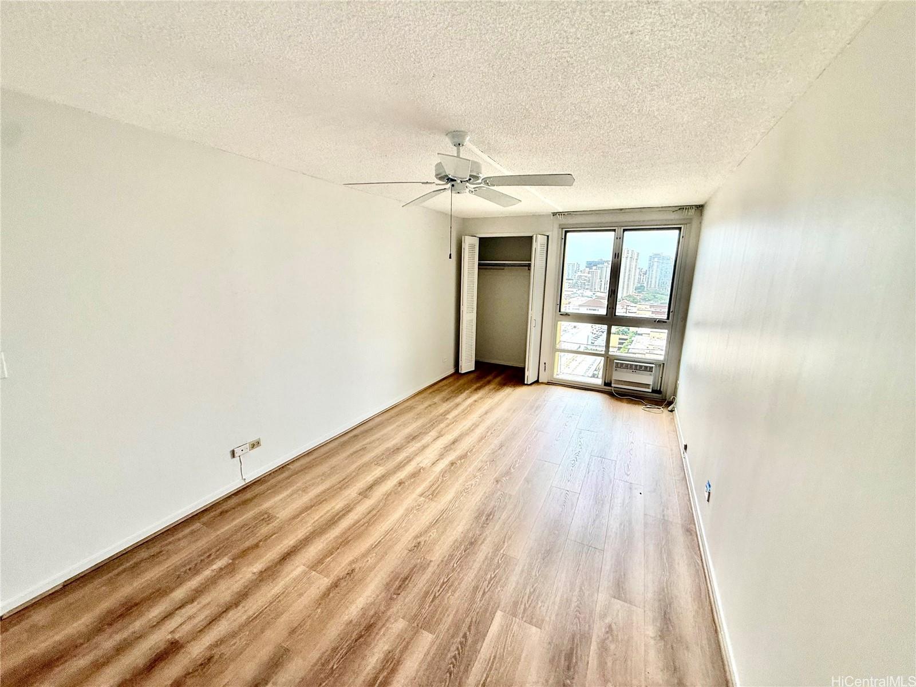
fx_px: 370
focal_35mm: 14
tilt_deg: -10.5
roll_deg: -1.8
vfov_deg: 85.7
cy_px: 344
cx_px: 458
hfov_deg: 102.1
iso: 80
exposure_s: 1/99
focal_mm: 2.22
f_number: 2.2
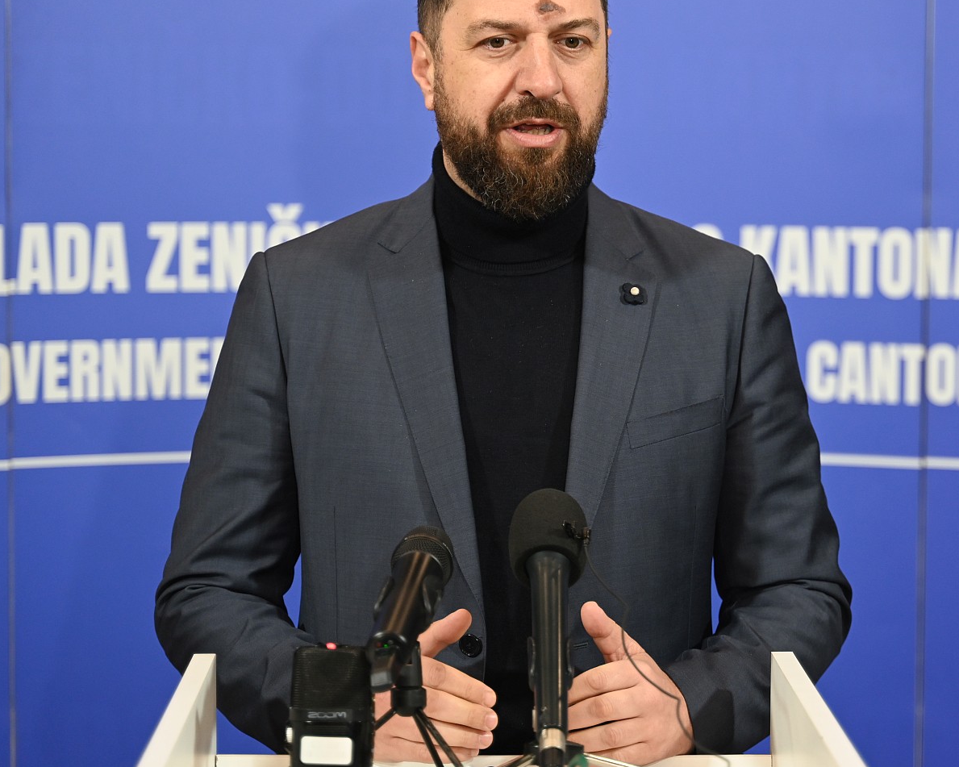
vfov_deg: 15.8
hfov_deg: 19.7
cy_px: 304
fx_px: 2753
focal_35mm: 97
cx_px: 661
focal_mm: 64
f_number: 2.8
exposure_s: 1/125
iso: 720
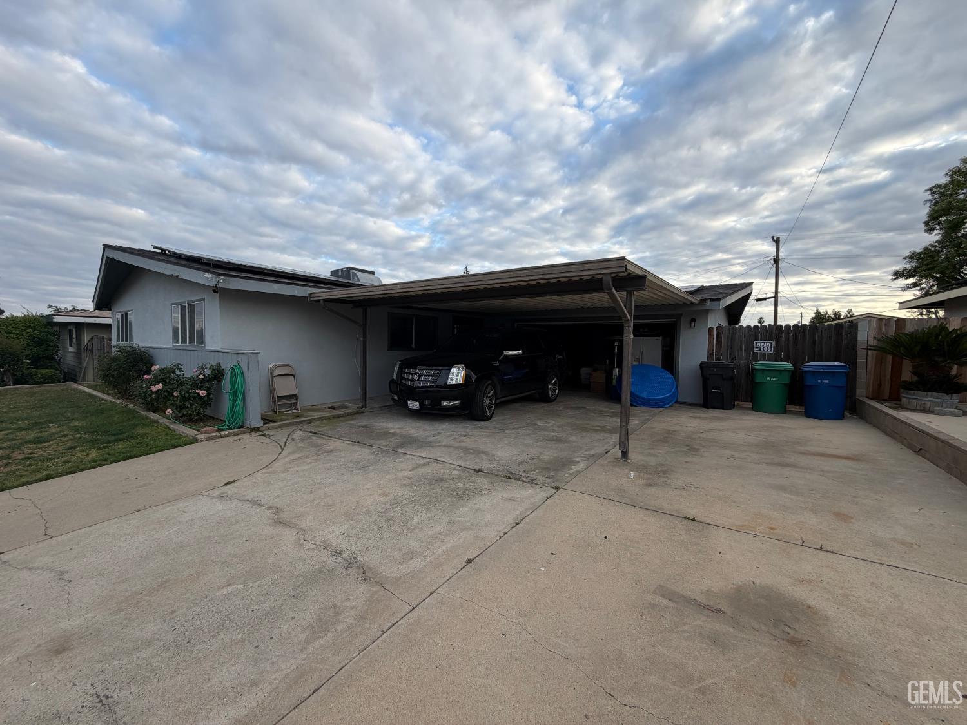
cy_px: 362
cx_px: 484
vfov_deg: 85.7
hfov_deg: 102.1
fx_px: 391
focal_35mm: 14
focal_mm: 2.22
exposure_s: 1/502
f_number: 2.2
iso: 64
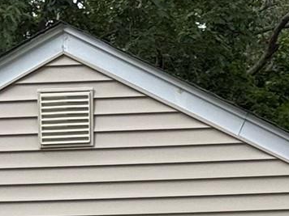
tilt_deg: -1.9
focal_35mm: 276
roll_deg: +0.0
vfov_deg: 5.2
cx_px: 233
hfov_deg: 7.2
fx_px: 2304
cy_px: 553
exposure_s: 1/200
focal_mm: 6.76
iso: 100
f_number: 1.78
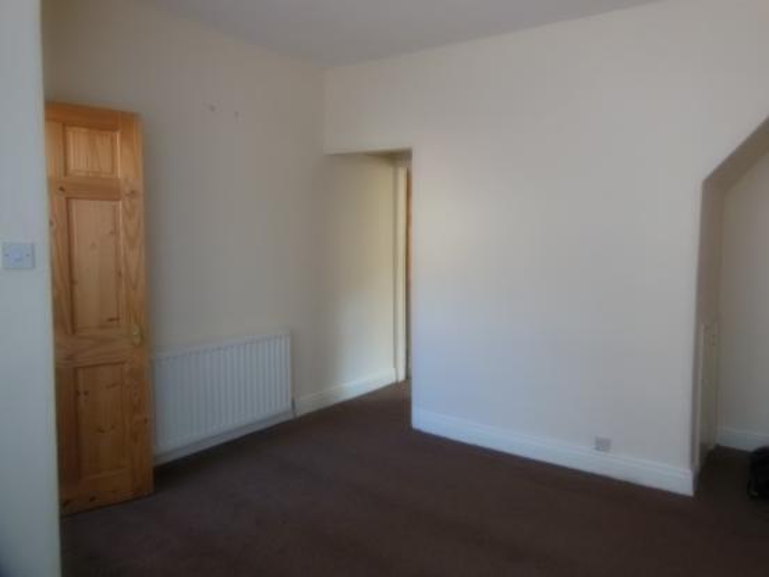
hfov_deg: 69.4
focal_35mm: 25
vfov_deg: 54.9
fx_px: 555
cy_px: 288
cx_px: 384
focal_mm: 4.5
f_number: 3.5
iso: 320
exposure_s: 1/30
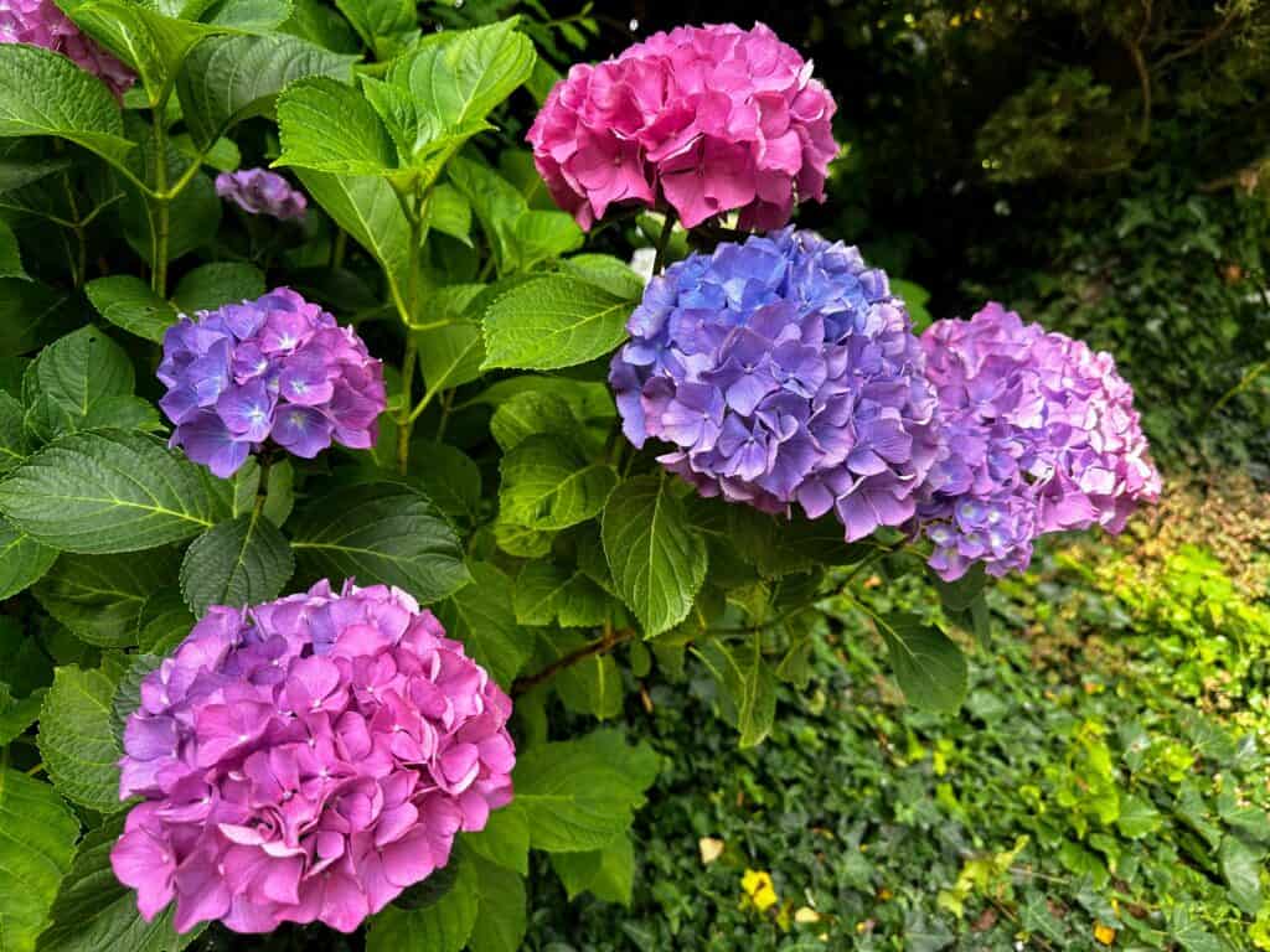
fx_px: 881
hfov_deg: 71.6
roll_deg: +1.0
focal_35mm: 24
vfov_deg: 56.8
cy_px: 476
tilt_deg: -7.9
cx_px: 635
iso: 80
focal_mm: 6.86
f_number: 1.78
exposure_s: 1/361
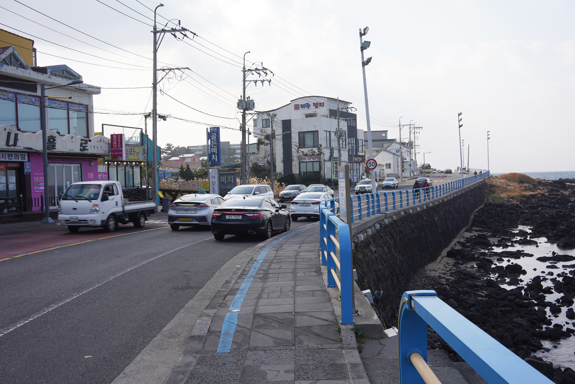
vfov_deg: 36.0
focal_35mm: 37
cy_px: 195
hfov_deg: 51.9
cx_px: 289
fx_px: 591
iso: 100
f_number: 11
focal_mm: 35
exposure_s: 1/100
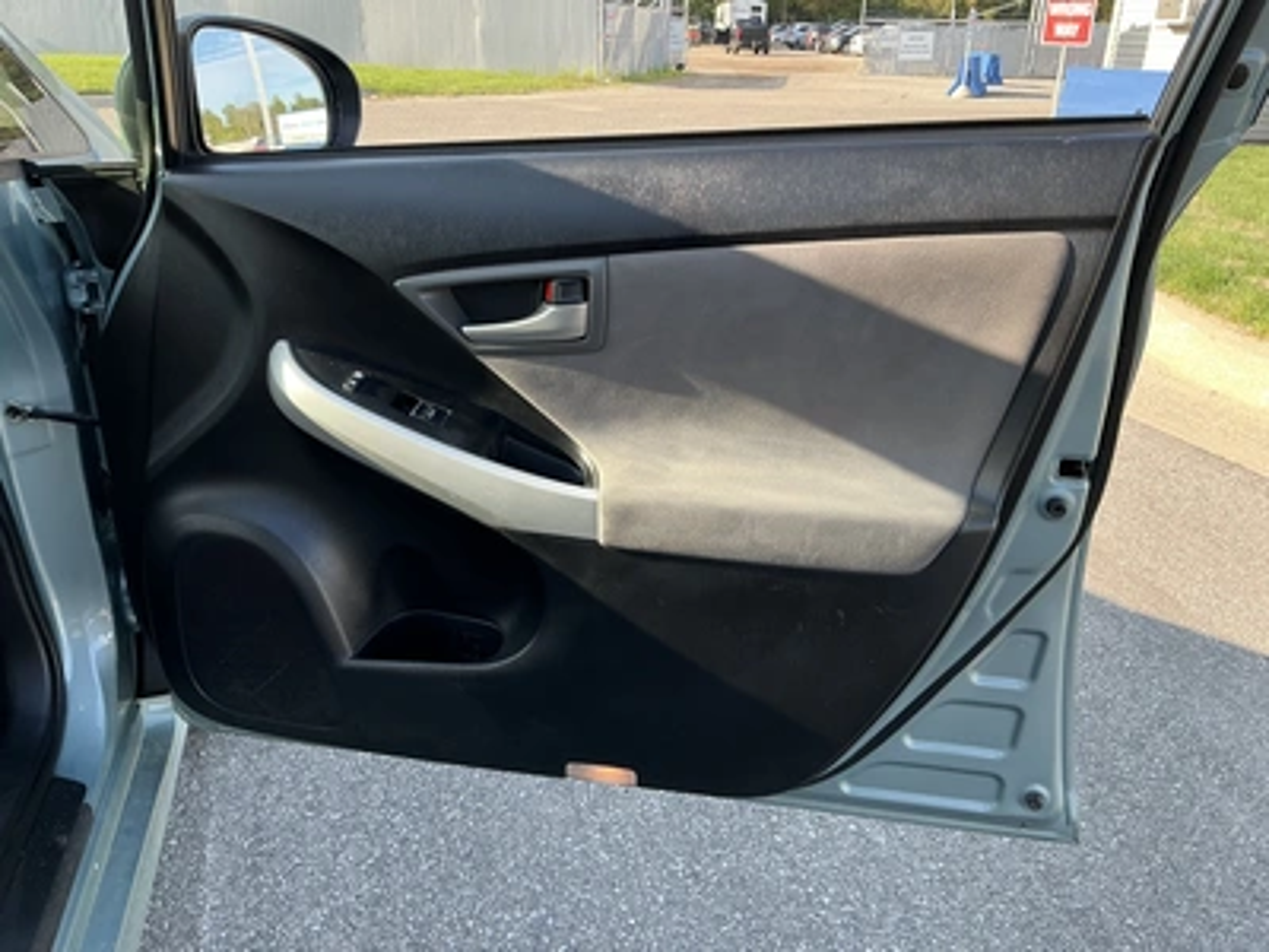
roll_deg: -1.3
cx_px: 634
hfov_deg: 63.4
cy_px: 476
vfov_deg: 49.7
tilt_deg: -21.9
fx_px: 1026
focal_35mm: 28
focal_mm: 3
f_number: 1.8
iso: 20
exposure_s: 1/159
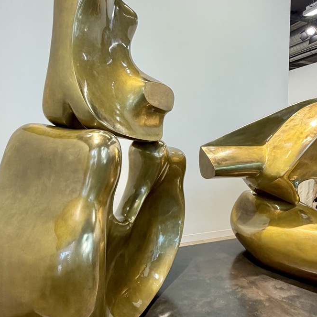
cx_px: 181
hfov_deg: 57.1
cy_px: 161
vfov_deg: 57.3
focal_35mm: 28
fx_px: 290
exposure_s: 1/81
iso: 100
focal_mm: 2.22
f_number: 2.2
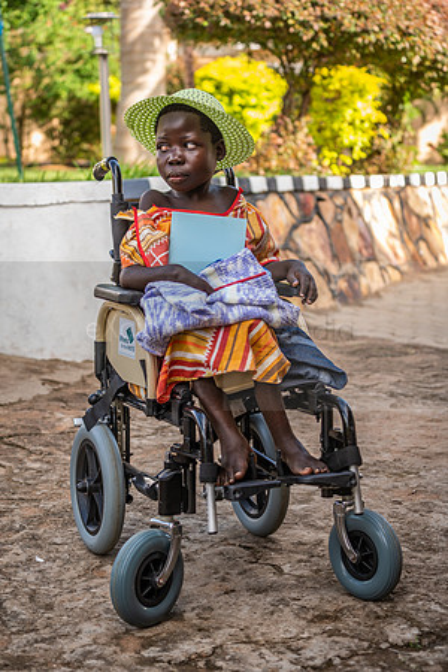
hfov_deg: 19.2
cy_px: 336
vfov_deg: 28.5
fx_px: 1325
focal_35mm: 71
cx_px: 224
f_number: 4
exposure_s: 1/80
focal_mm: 71
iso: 100
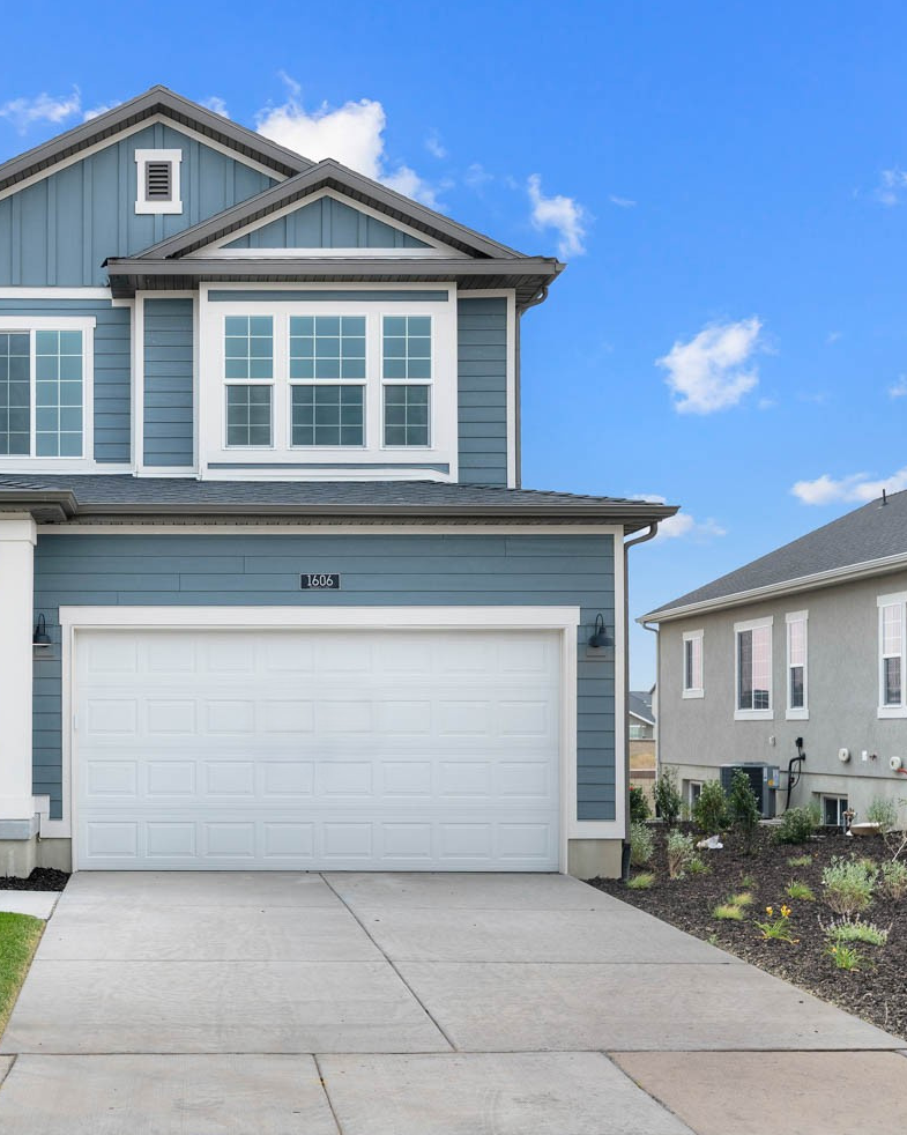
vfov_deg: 42.9
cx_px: 150
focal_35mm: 43
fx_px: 1444
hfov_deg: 33.6
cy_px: 574
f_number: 8
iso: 320
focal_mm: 30
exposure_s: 1/800
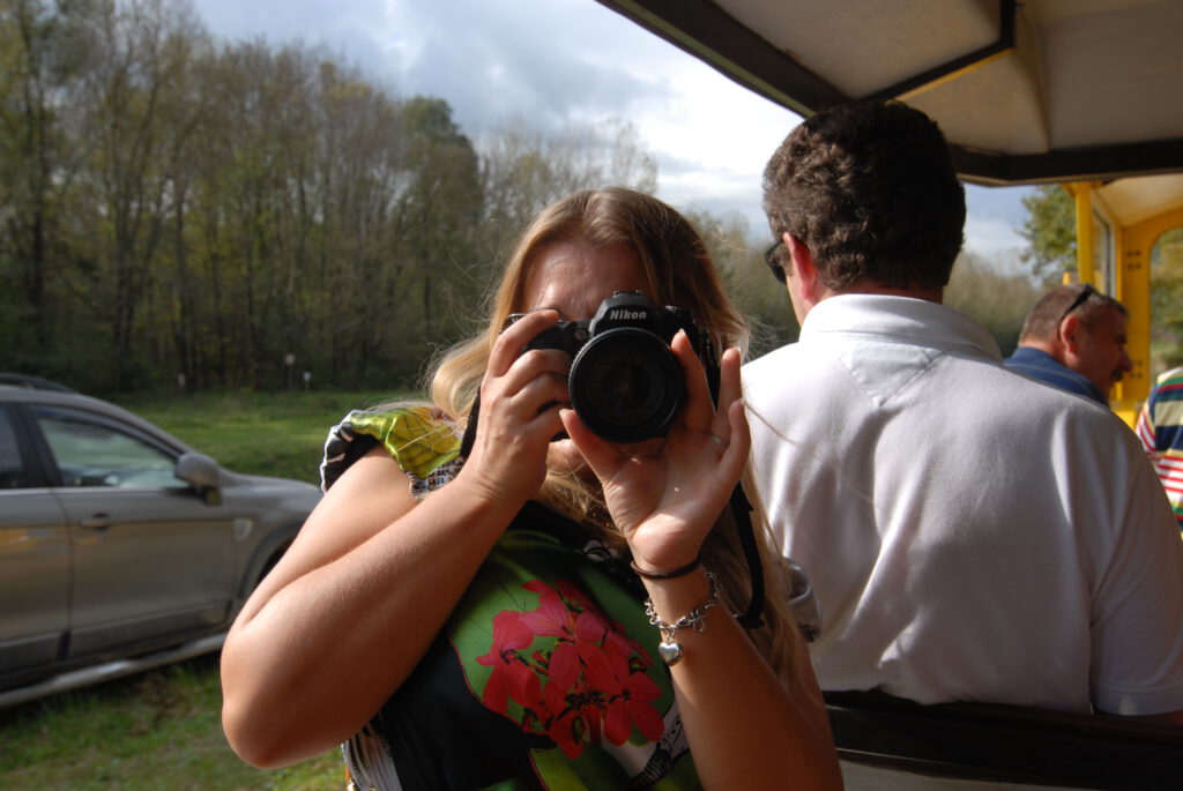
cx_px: 592
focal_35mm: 36
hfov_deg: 53.1
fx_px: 1184
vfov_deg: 37.0
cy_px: 396
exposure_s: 1/250
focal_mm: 24
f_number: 8
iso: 100
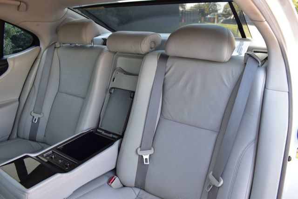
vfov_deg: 47.9
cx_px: 149
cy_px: 100
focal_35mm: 27
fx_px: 223
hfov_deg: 67.4
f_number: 7.1
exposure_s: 1/40
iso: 400
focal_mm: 18
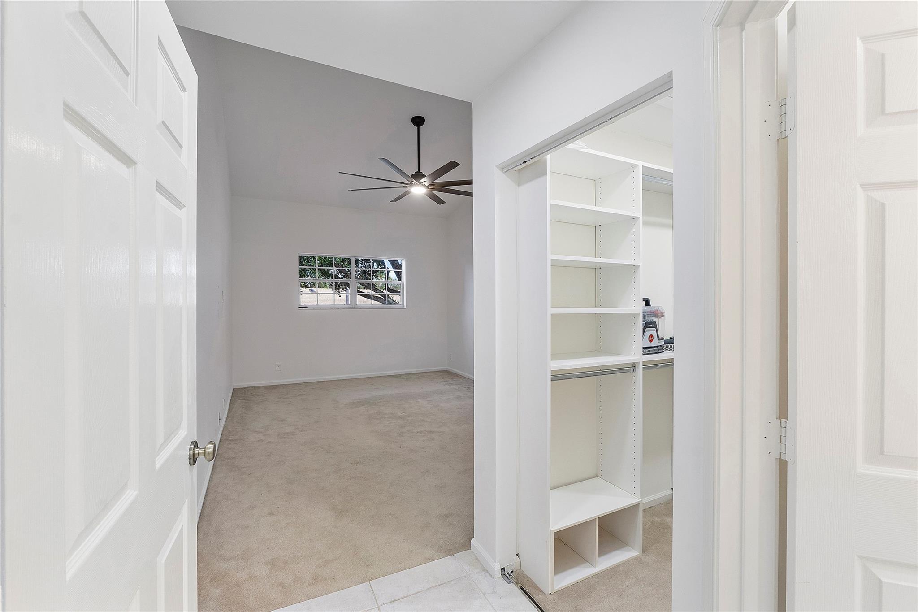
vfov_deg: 77.3
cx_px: 459
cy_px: 306
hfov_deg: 100.4
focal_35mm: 15
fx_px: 382
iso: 160
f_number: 11
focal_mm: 10
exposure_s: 1/5
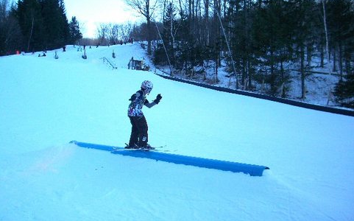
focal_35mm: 40
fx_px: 386
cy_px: 122
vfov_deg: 31.9
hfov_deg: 49.3
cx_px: 174
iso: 80
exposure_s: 1/305
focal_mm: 6.2
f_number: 2.8
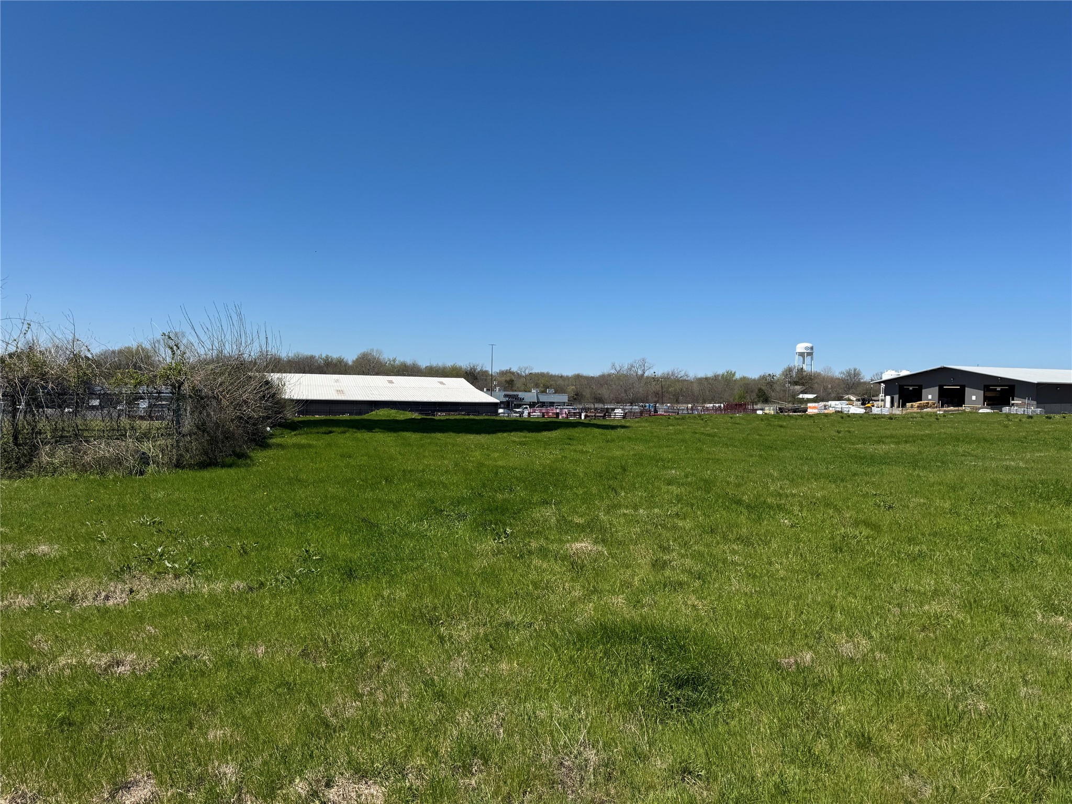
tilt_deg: -1.8
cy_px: 402
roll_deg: -1.3
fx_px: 743
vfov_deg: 56.8
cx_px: 536
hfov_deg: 71.6
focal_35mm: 24
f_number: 1.78
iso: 80
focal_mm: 6.76
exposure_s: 1/5814
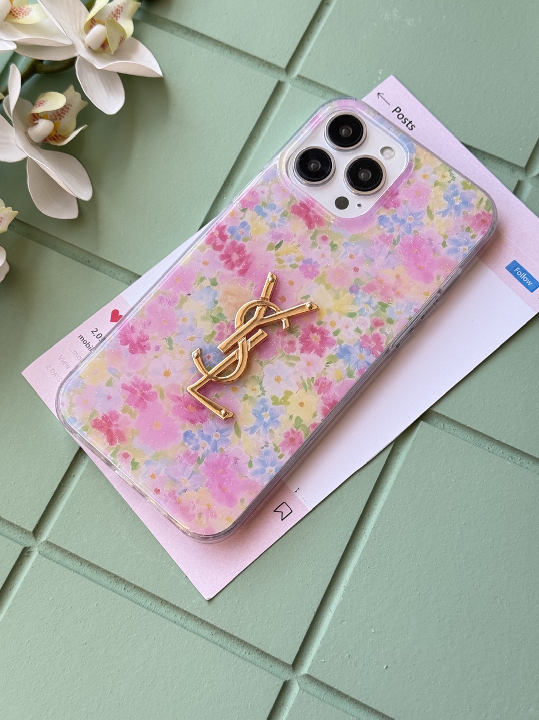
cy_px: 366
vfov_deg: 38.9
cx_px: 269
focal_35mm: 49
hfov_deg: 29.7
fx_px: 1018
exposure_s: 1/333
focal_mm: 6.76
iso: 64
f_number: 1.78
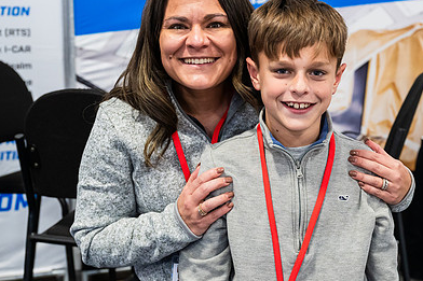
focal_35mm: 62
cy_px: 119
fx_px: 728
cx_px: 264
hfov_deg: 32.2
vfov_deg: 21.9
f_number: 4
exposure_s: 1/200
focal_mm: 39
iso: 3200
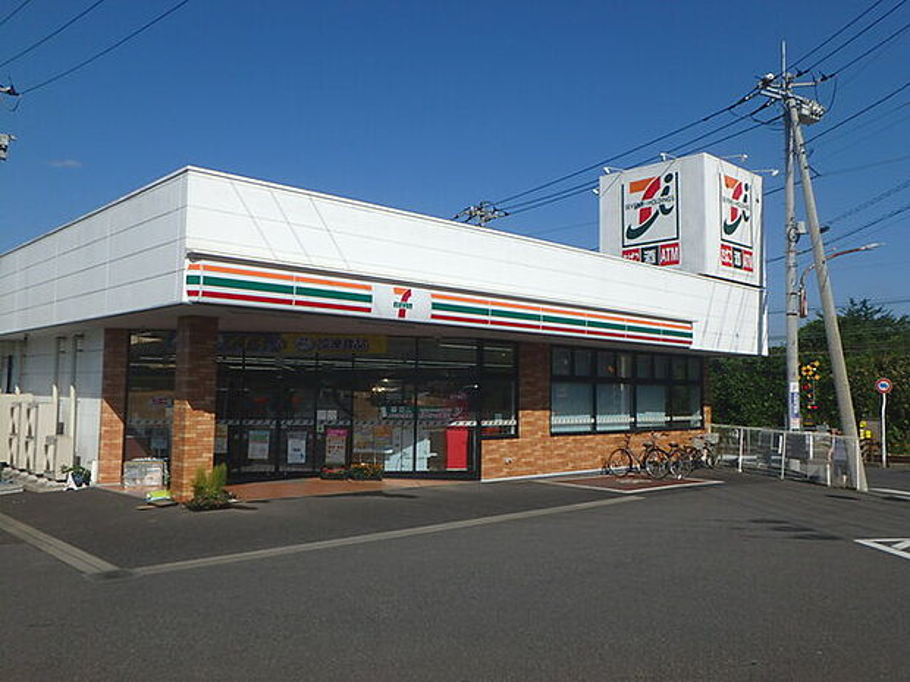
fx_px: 762
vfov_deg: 48.2
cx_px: 455
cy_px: 341
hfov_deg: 61.7
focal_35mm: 29
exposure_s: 1/500
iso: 125
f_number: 7.6
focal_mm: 5.2
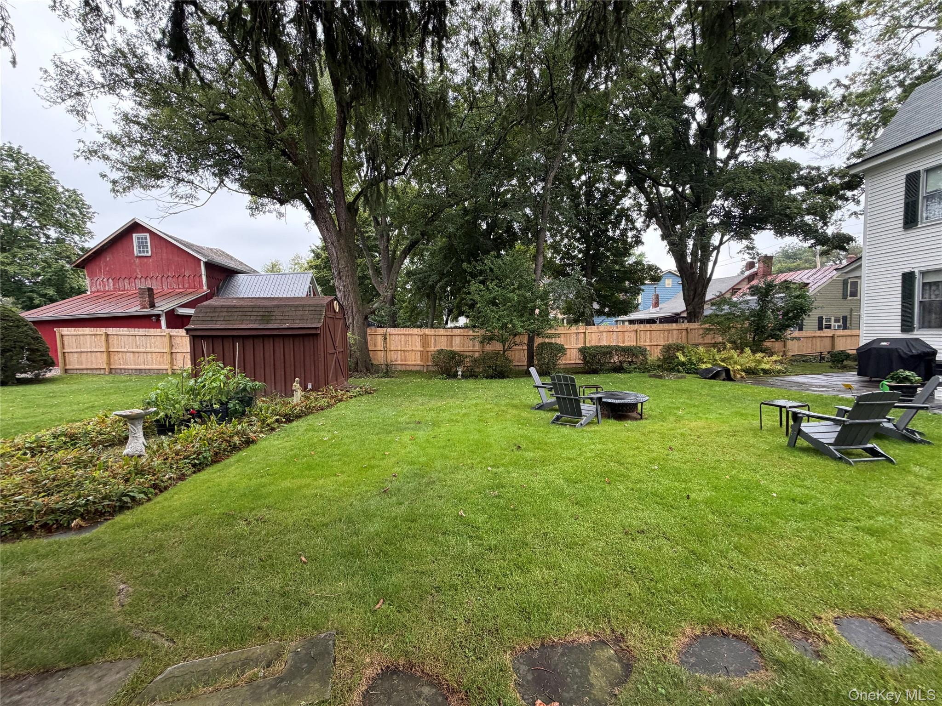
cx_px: 471
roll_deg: +1.6
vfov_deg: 85.7
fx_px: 381
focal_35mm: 14
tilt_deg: -3.6
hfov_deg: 102.1
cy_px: 353
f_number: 2.2
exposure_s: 1/121
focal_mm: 2.22
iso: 160
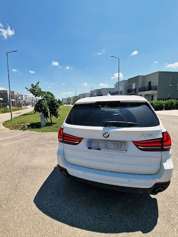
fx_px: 89
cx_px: 89
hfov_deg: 89.9
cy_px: 118
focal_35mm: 13
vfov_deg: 106.2
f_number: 2.2
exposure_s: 1/5000
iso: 50
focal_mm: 2.2
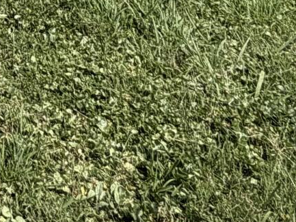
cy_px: -372
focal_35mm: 97
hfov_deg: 17.8
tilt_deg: -3.0
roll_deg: -0.3
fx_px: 830
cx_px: -165
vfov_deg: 11.5
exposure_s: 1/770
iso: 25
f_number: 2.2
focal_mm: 2.22
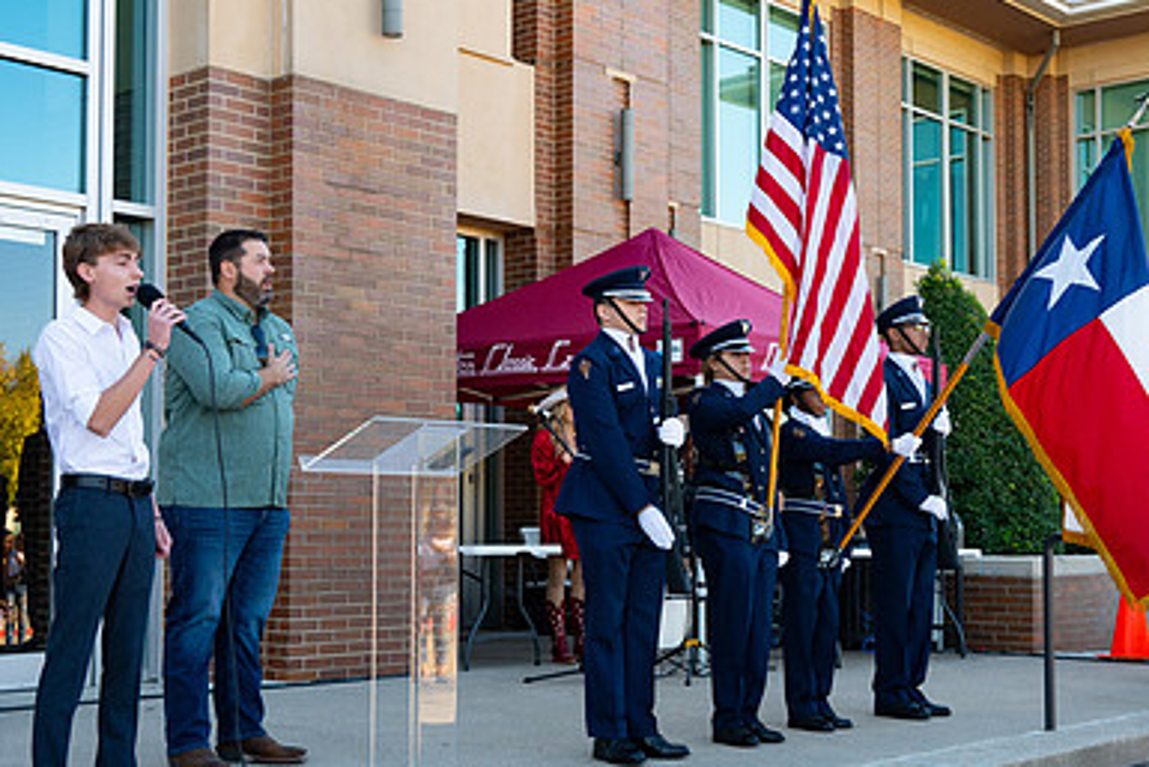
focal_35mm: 52
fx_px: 1660
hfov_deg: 38.1
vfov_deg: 26.0
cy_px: 437
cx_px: 627
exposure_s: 1/500
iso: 1000
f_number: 5.6
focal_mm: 34.5
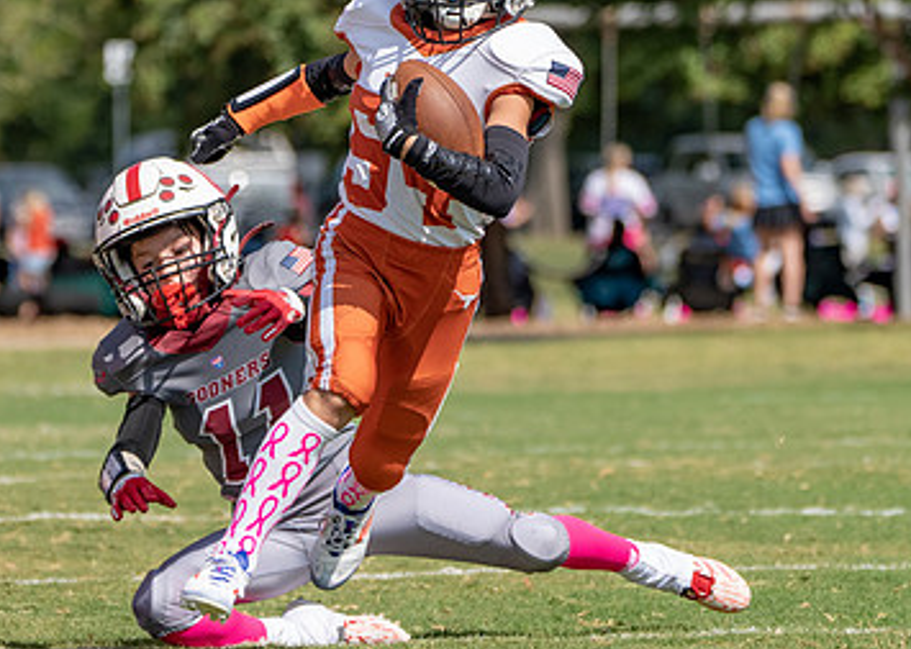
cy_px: 290
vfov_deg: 3.1
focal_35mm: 465
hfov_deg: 4.3
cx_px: 435
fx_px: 12022
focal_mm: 198
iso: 320
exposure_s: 1/1600
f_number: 5.6
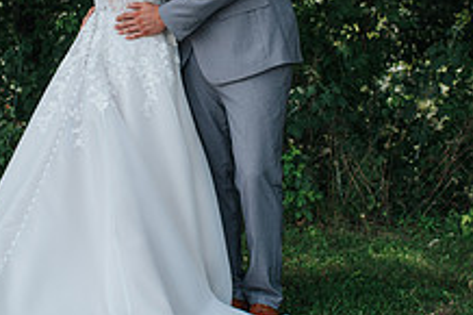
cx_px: 177
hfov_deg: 21.4
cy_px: 79
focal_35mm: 95
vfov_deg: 14.3
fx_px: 1247
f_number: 2.8
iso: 100
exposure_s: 1/500
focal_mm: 35
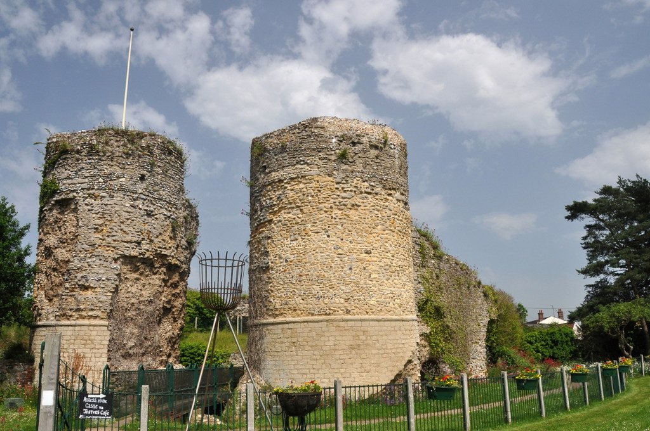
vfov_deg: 47.8
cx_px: 325
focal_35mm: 27
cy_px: 216
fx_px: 487
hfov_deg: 67.4
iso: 320
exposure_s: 1/320
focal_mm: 18
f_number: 9
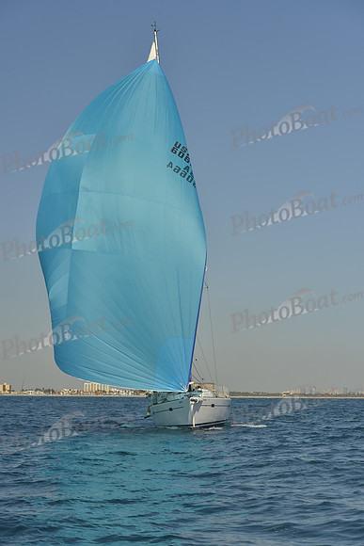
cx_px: 182
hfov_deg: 19.5
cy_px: 273
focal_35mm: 70
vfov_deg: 28.8
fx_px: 1061
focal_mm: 70
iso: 200
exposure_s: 1/640
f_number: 8
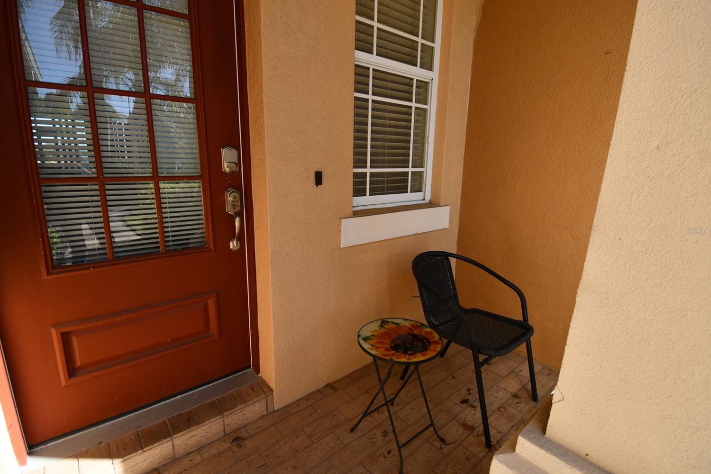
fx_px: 316
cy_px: 231
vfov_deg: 73.7
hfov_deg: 96.7
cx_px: 349
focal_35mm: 16
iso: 250
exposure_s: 1/250
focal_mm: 10
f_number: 5.6
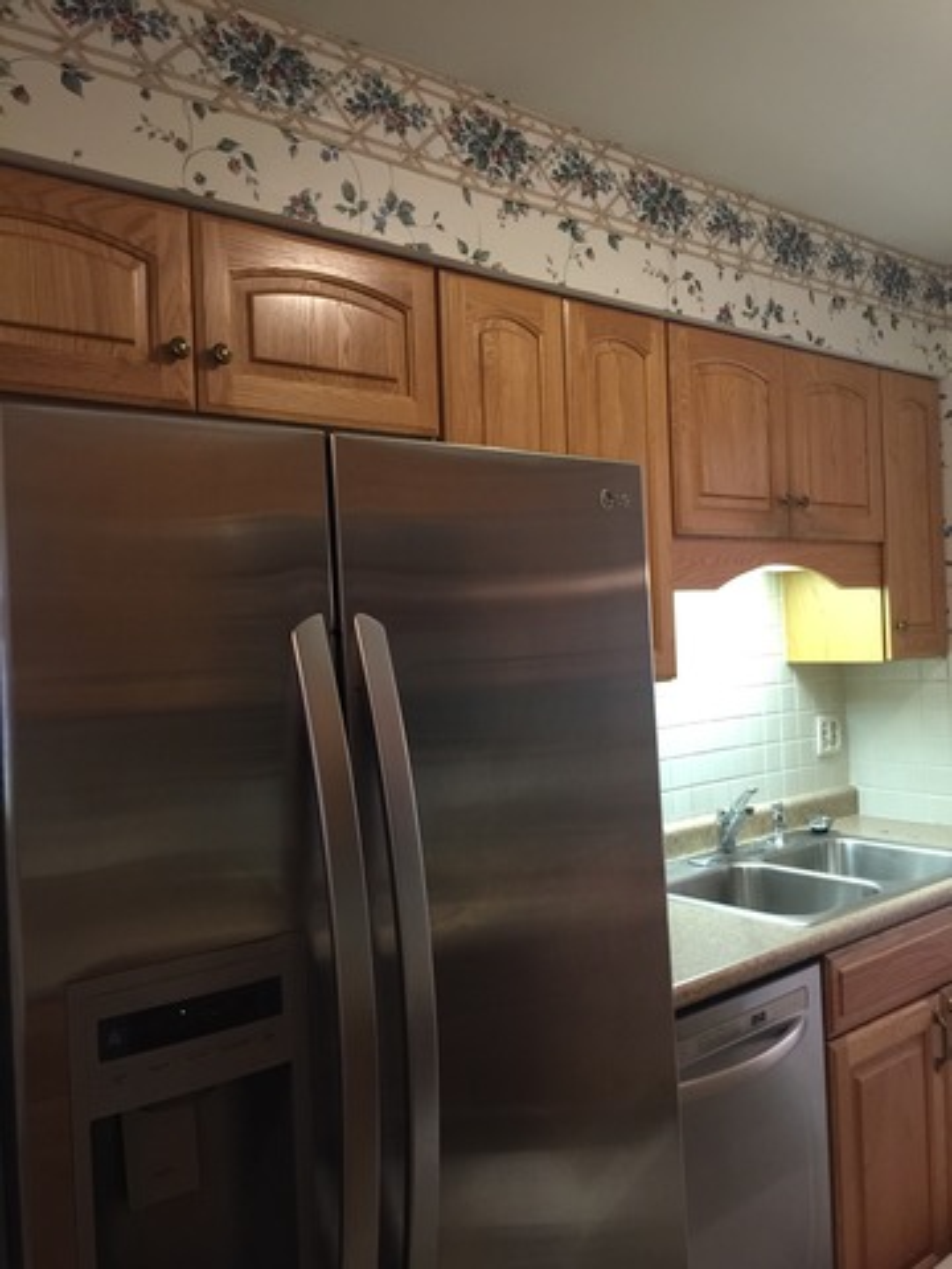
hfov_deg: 48.2
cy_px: 634
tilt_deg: +0.0
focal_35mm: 29
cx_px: 476
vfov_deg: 61.7
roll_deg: +1.9
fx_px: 1063
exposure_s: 1/15
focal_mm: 4.15
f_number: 2.2
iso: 125
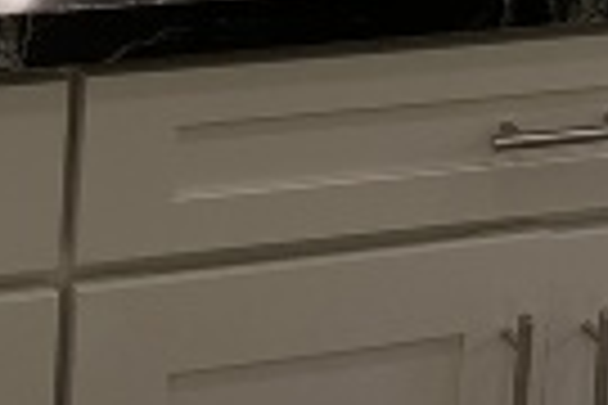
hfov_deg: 15.6
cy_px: -621
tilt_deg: -7.1
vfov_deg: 9.4
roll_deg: -2.6
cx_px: -54
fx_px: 2162
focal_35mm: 128
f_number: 1.8
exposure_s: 1/169
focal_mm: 4.25
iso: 25
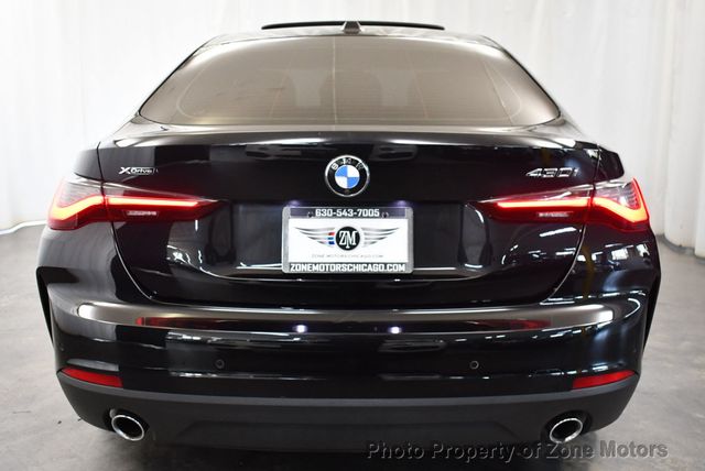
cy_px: 236
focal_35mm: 36
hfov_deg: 53.1
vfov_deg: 36.9
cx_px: 352
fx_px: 706
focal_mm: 18
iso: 1250
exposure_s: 1/125
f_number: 3.5
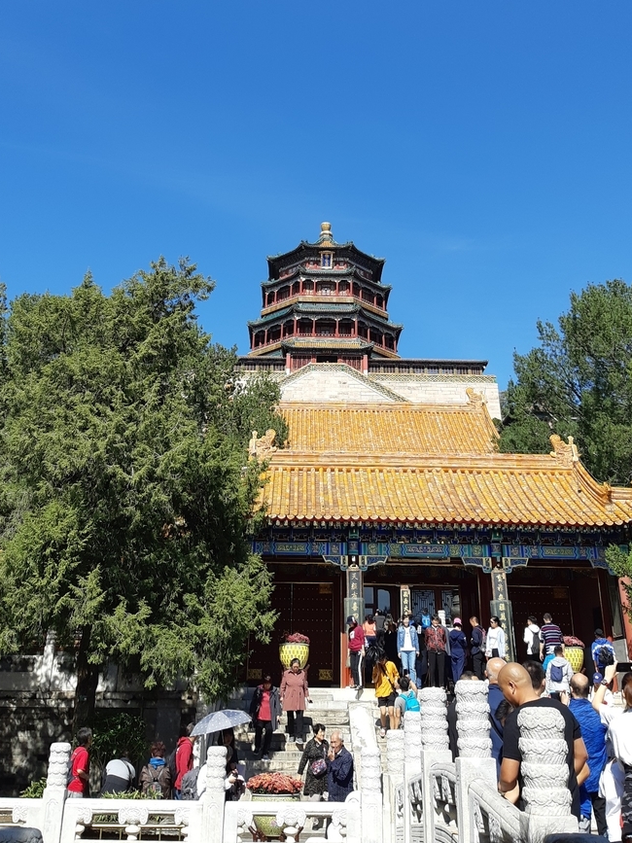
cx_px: 318
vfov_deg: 50.2
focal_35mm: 36
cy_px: 263
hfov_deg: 39.6
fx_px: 877
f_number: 1.7
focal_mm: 3.93
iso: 40
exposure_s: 1/1575
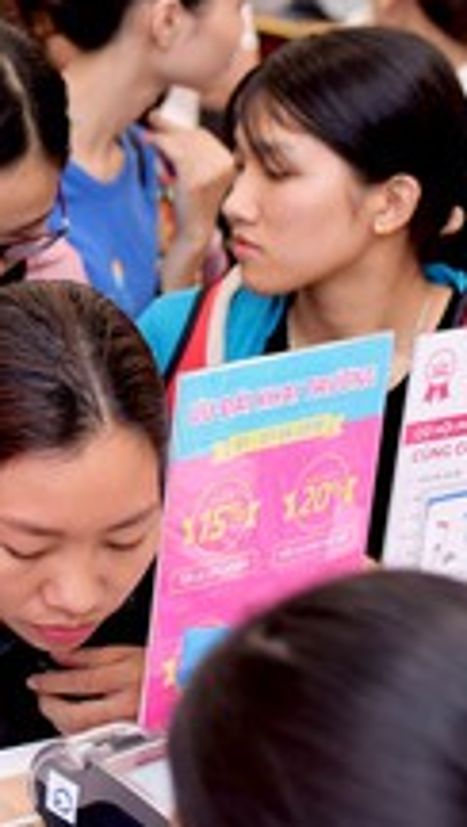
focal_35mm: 112
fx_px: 2458
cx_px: -589
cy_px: 163
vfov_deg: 18.9
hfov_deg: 9.8
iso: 500
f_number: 2.8
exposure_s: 1/200
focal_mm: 35
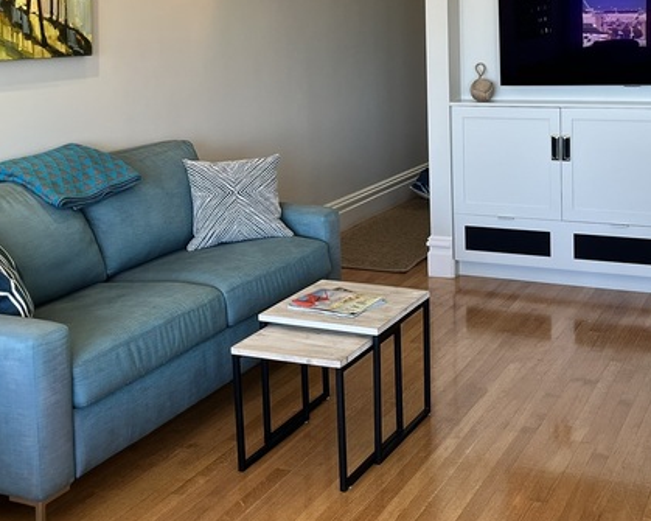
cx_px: 416
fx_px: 963
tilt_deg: -5.8
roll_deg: +1.4
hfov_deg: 37.1
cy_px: 102
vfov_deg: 29.5
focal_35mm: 50
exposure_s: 1/120
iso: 80
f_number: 1.6
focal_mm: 5.1
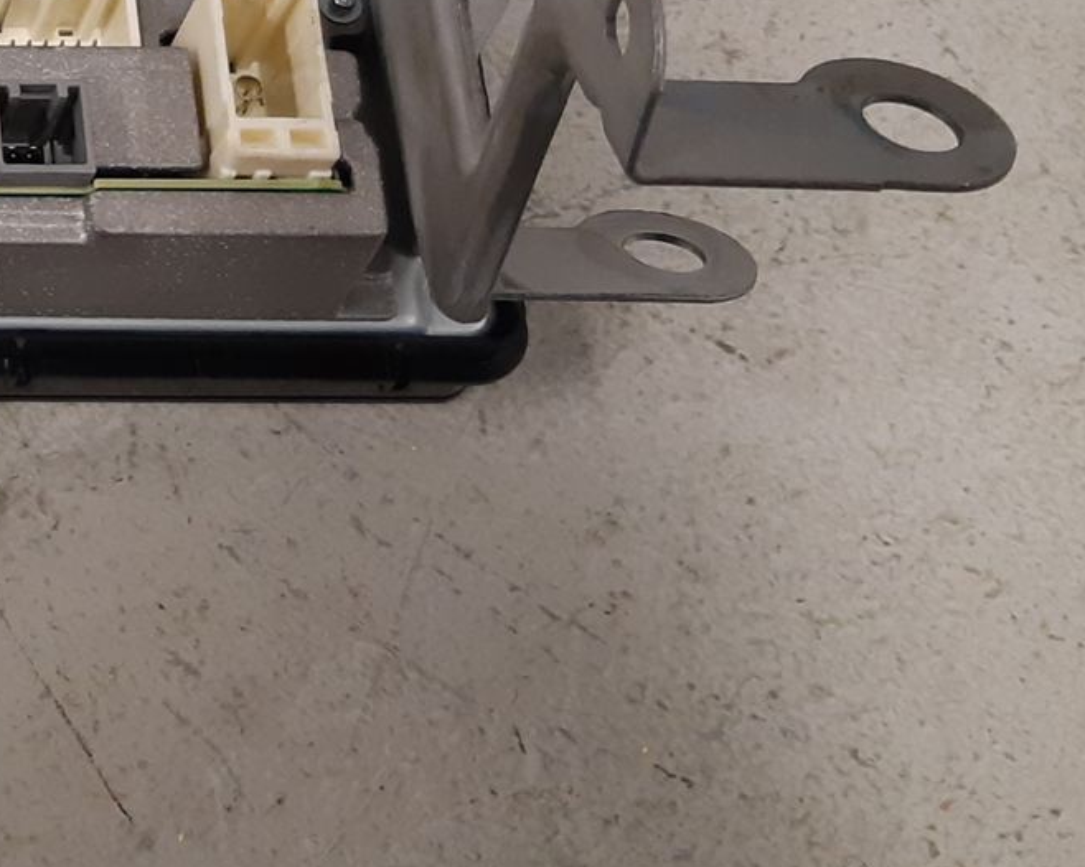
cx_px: -366
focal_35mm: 79
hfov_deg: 21.6
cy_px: 30
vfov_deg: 18.9
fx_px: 2536
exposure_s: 1/50
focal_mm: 3.93
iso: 160
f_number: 1.7
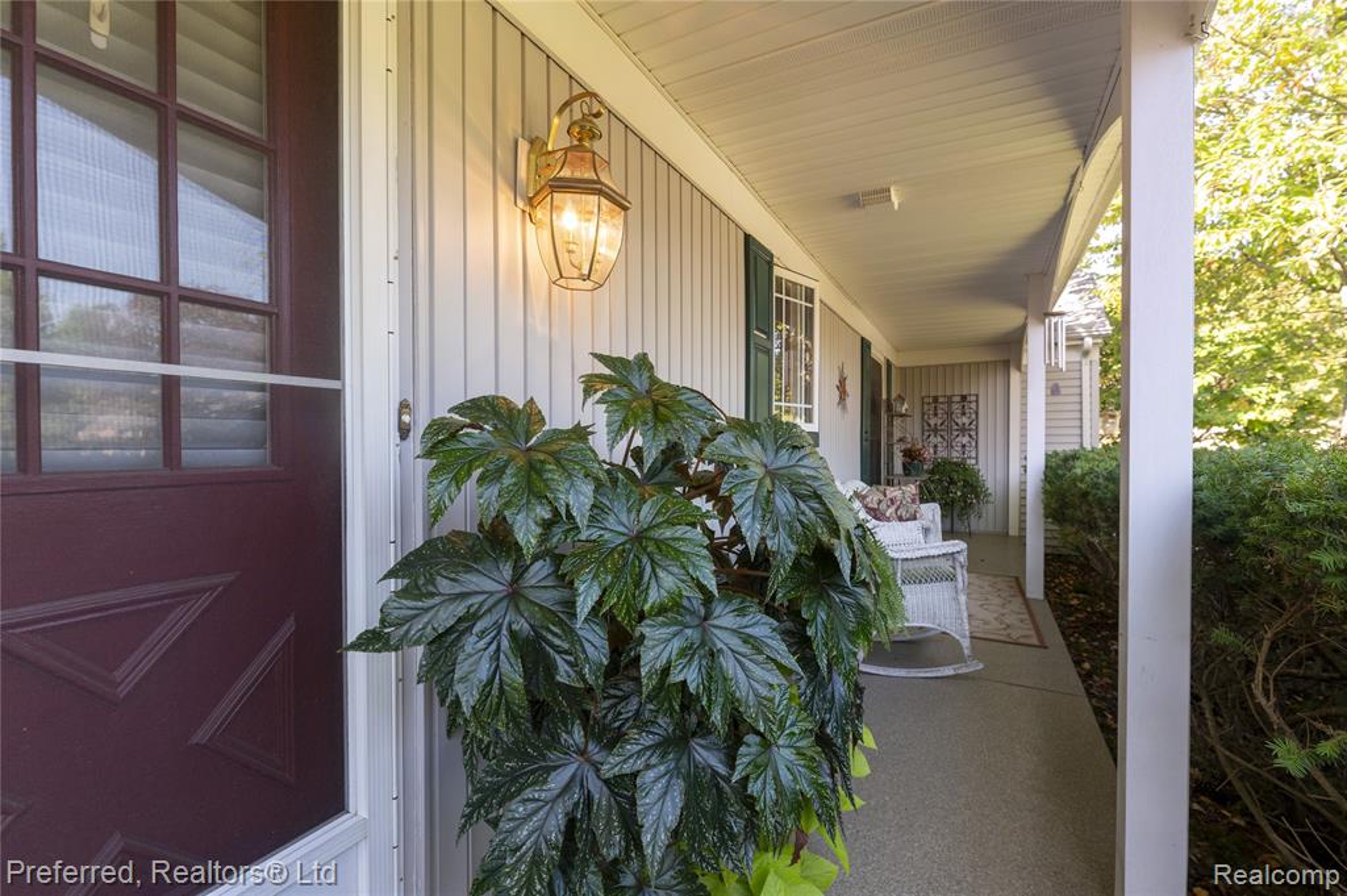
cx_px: 674
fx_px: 598
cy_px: 448
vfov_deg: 73.7
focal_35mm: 16
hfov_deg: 96.8
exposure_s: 1/200
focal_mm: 16
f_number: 6.3
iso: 800
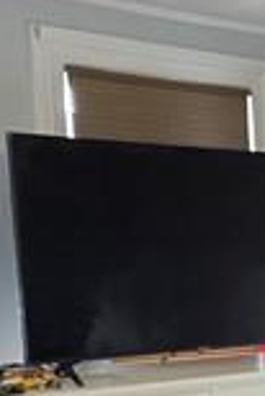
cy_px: 422
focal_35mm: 90
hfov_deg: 13.2
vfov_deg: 21.6
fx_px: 991
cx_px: 527
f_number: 1.9
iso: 400
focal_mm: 2.2
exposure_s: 1/60
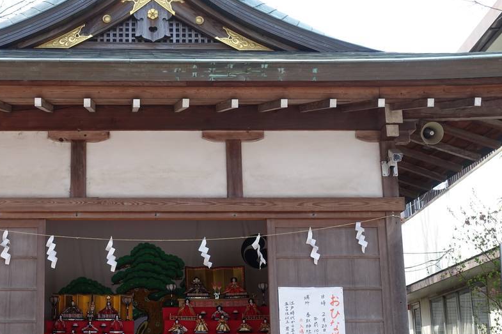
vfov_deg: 25.9
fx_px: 725
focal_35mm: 52
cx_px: 139
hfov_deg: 37.5
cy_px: 220
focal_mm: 12.35
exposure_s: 1/250
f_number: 4
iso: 125
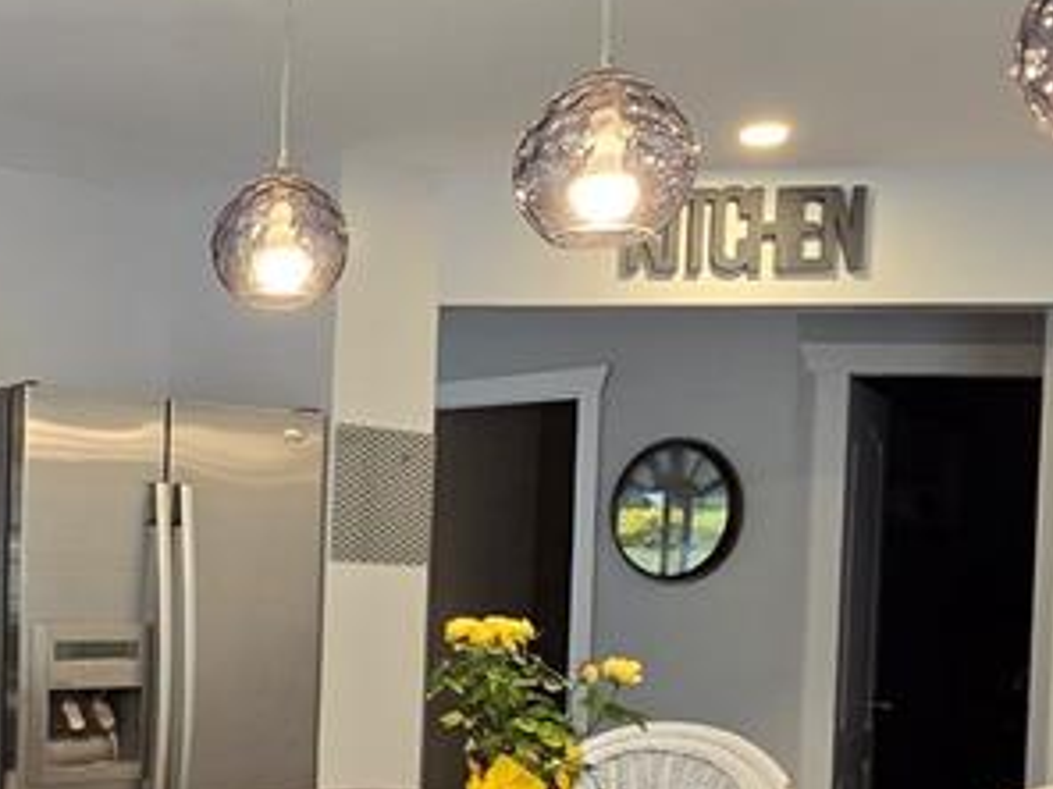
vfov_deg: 31.7
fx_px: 1369
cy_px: 576
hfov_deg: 38.4
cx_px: 57
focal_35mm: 45
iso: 80
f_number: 2.2
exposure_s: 1/60
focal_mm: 2.2
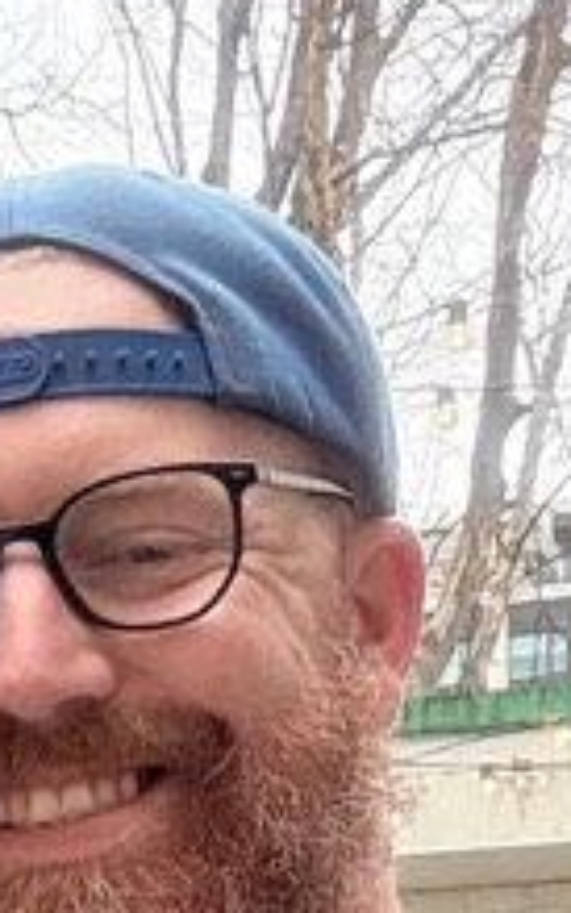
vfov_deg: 11.7
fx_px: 4330
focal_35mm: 174
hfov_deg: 7.3
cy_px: 1180
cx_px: -433
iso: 64
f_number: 1.9
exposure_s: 1/233
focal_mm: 2.69
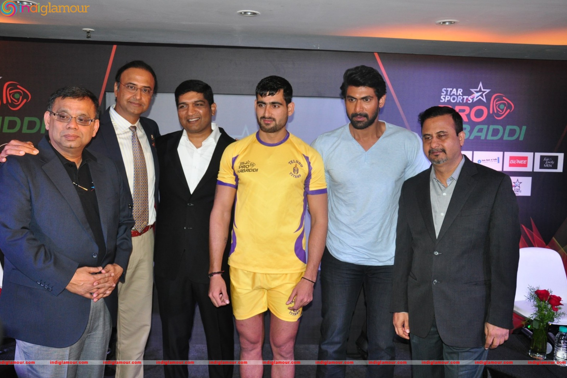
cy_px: 187
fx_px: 535
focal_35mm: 34
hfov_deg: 55.8
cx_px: 285
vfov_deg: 38.9
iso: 800
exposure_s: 1/125
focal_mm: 22
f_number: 3.8
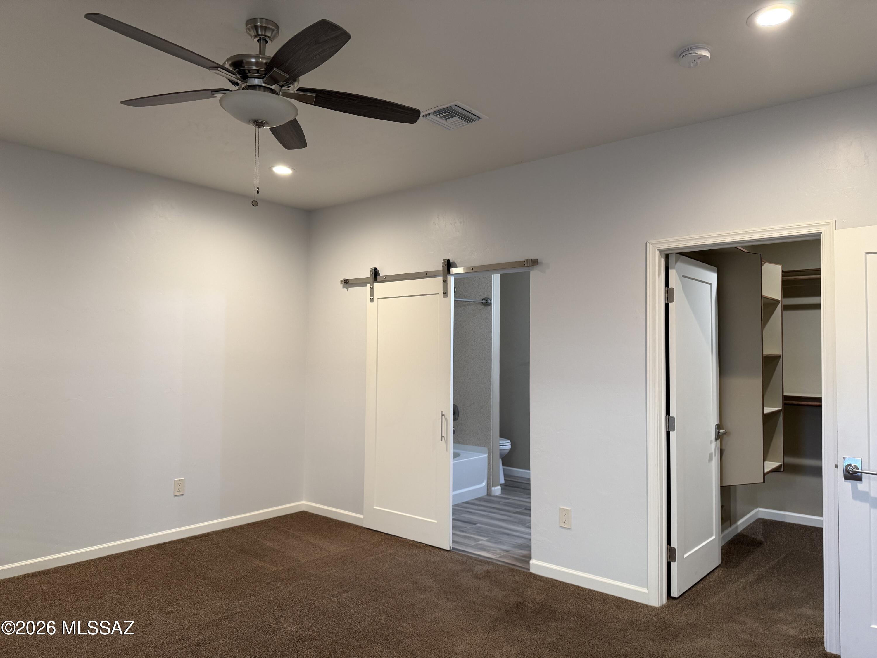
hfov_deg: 71.6
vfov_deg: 56.8
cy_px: 329
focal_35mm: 24
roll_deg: -0.9
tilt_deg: +1.2
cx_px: 438
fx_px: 608
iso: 200
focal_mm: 6.76
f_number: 1.78
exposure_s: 1/60
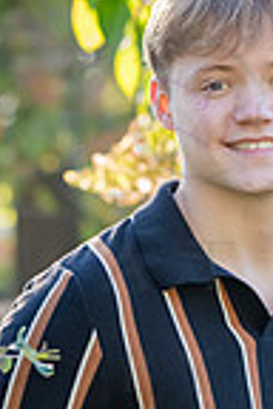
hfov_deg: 4.8
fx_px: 3276
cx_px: 208
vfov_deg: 7.1
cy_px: 366
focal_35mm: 288
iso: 800
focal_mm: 92
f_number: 5
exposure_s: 1/320
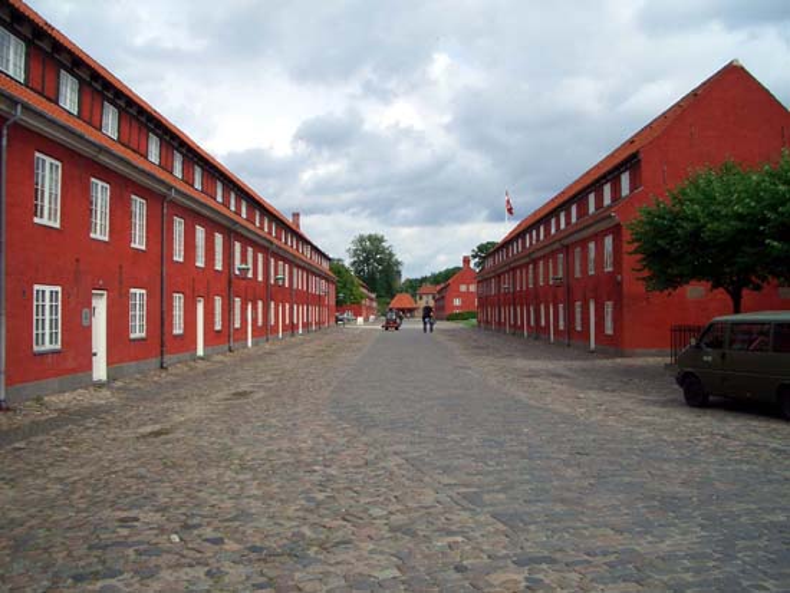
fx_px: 799
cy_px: 296
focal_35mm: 35
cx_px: 395
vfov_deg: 40.7
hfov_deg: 52.6
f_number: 4.3
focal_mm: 5.8
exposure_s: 1/800
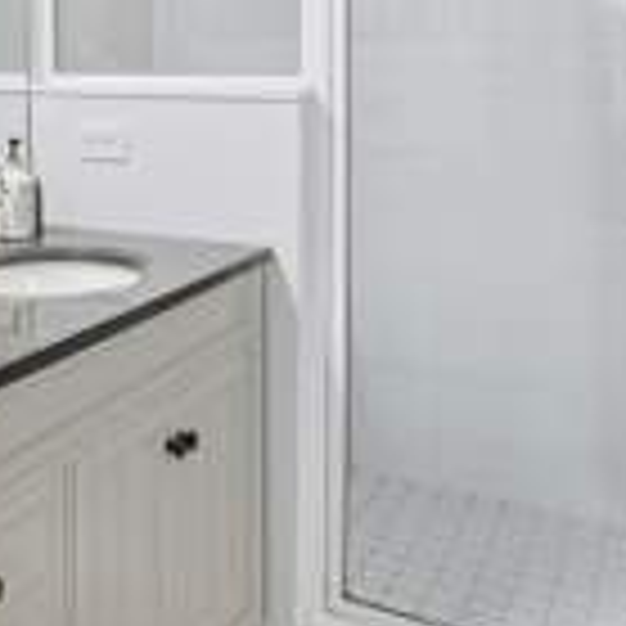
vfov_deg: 34.1
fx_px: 962
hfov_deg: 33.2
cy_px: 65
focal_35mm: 47
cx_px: 9
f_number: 9
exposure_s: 1/60
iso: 400
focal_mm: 16
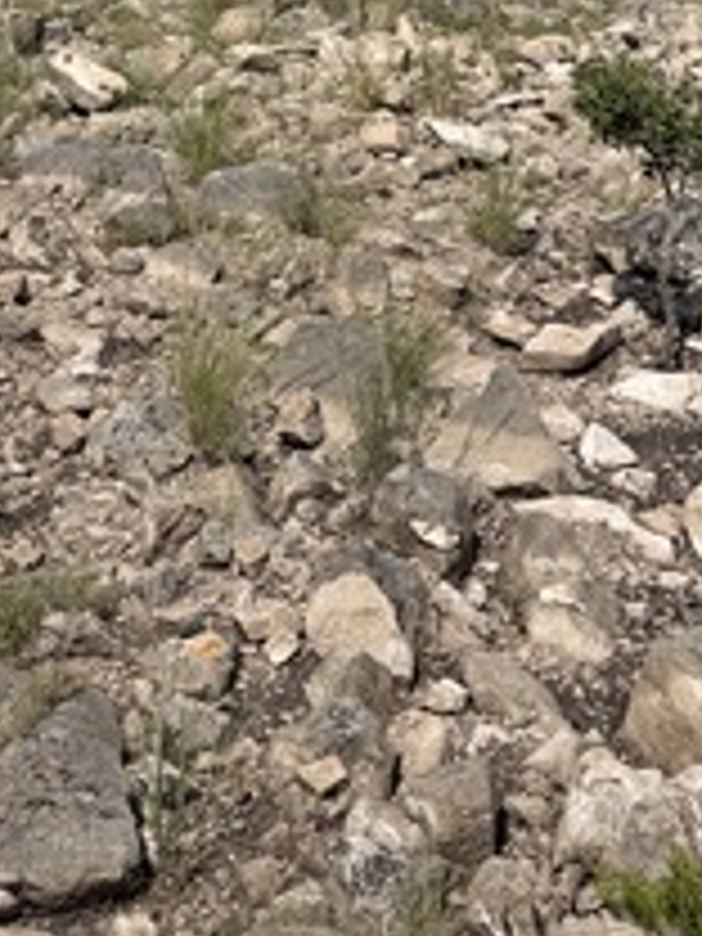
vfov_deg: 23.0
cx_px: 324
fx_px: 2001
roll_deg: +0.5
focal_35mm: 74
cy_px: -324
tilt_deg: -7.2
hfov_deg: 19.9
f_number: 1.78
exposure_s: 1/9091
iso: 100
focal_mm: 6.76
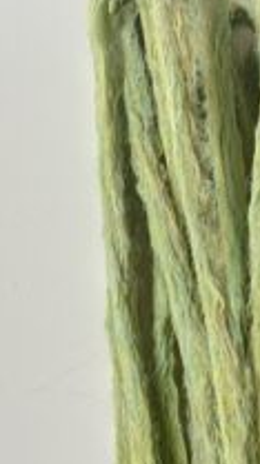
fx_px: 1710
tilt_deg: -84.6
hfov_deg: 8.7
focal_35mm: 139
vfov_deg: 13.4
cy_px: 904
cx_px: 69
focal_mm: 5.7
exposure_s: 1/121
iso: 40
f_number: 1.5
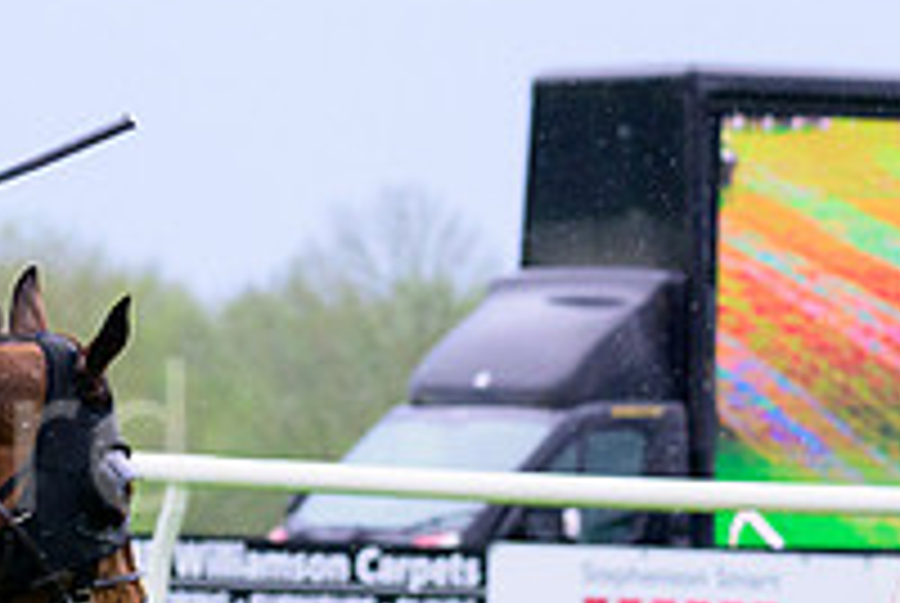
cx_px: -387
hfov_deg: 5.2
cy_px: 479
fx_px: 9789
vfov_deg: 3.5
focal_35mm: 391
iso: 1600
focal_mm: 135
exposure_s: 1/1600
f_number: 5.6
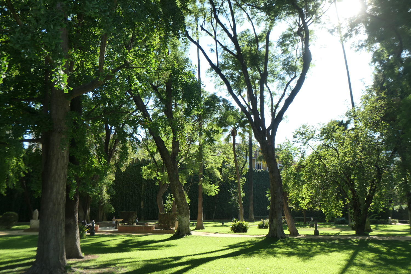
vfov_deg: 42.3
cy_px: 137
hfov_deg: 60.3
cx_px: 206
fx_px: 354
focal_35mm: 31
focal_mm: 11.5
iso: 200
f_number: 3.6
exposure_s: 1/640
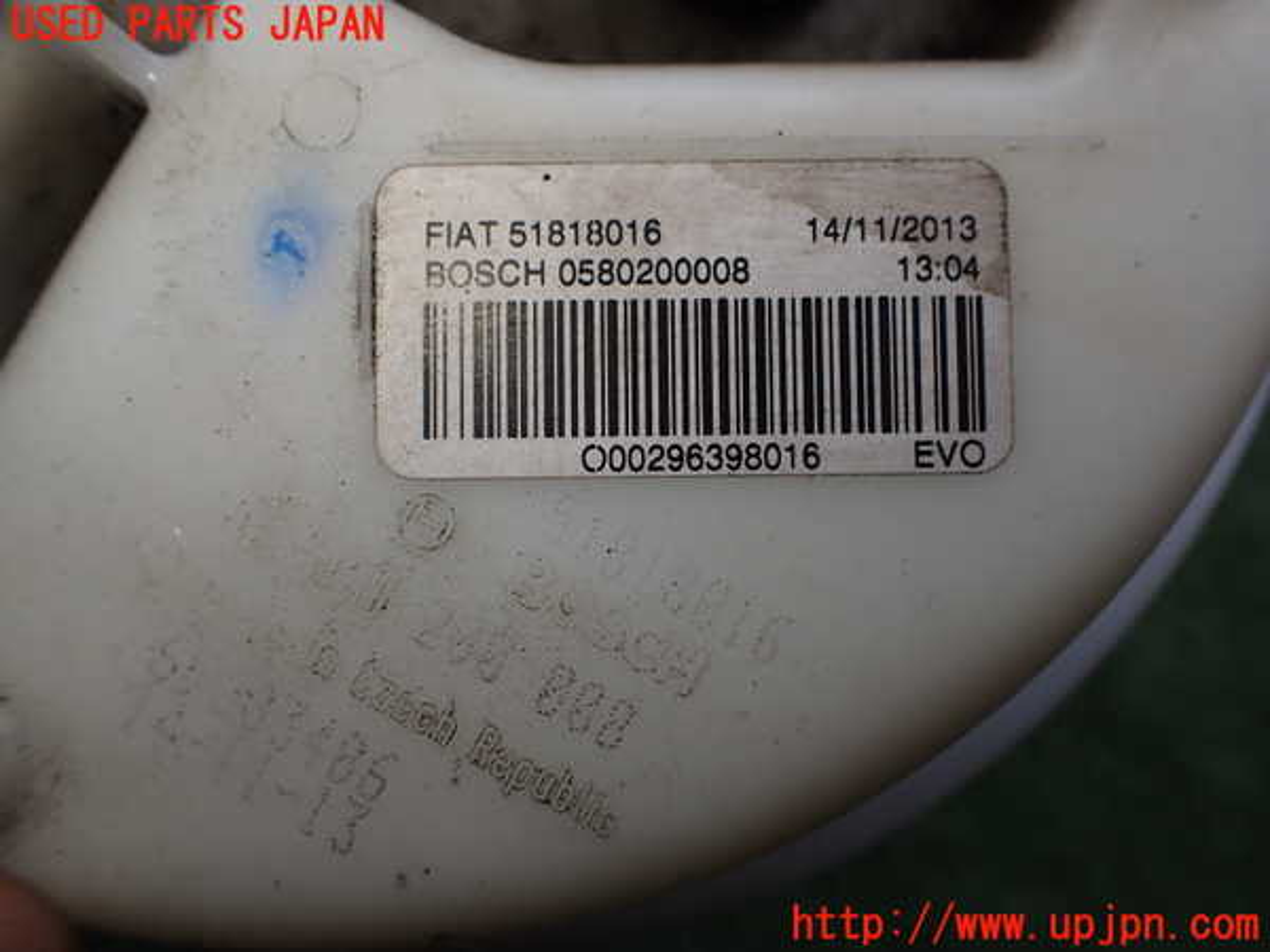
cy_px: 476
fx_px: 1101
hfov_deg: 60.0
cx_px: 635
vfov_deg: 46.8
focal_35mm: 30
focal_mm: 5.4
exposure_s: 1/320
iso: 100
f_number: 3.2
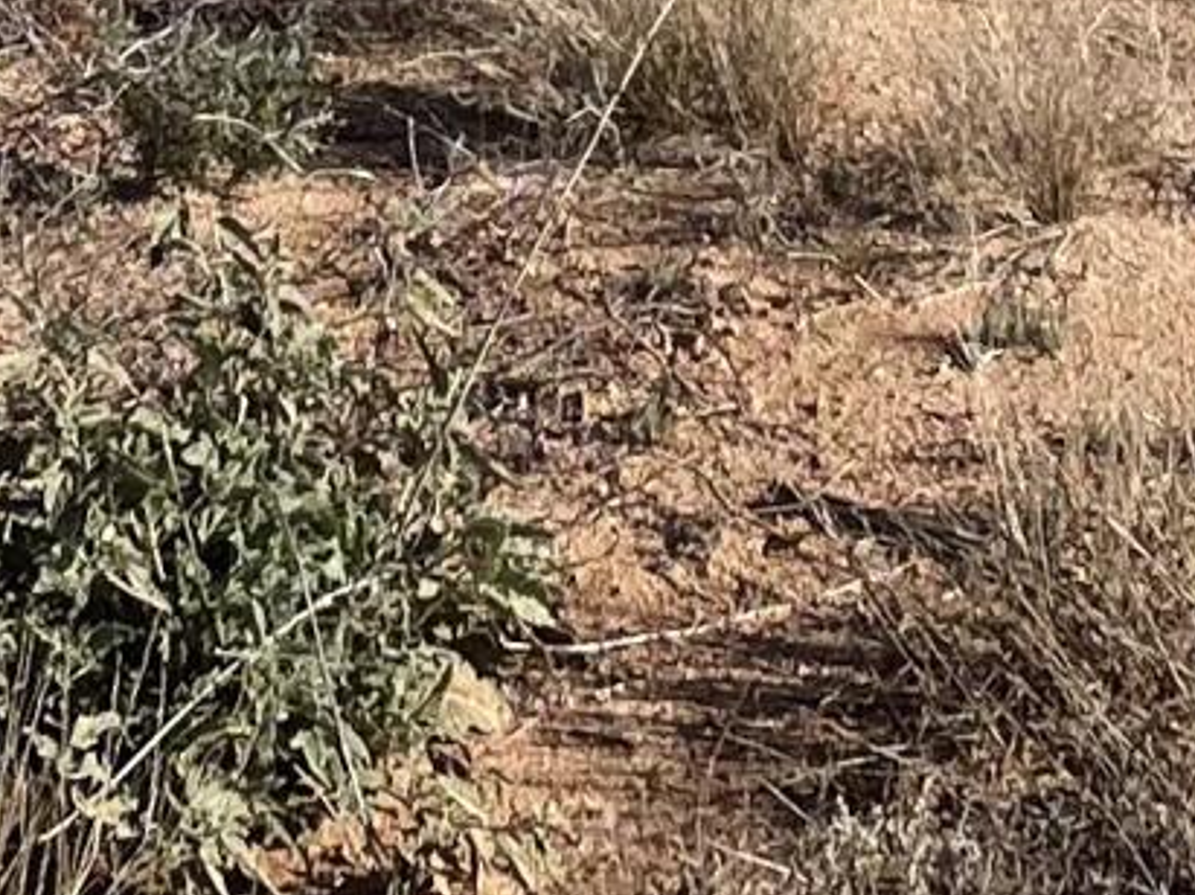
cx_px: 433
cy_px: -997
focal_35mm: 190
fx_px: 6557
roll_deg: -0.4
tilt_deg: -7.6
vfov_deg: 7.5
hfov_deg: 10.4
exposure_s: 1/4292
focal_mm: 4.2
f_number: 1.6
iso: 32
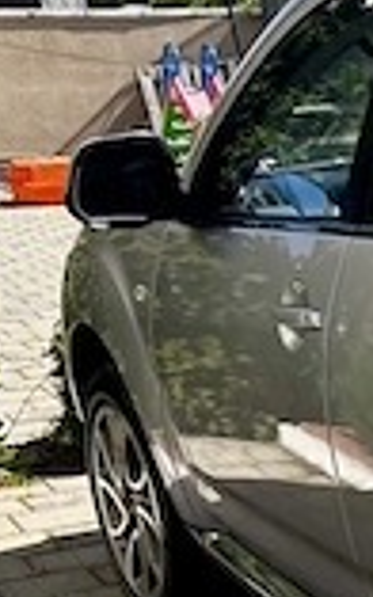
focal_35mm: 97
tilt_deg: -15.2
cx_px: 978
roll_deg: -0.3
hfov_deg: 10.8
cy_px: 506
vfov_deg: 21.1
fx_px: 1579
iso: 80
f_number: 1.78
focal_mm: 6.86
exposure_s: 1/3247
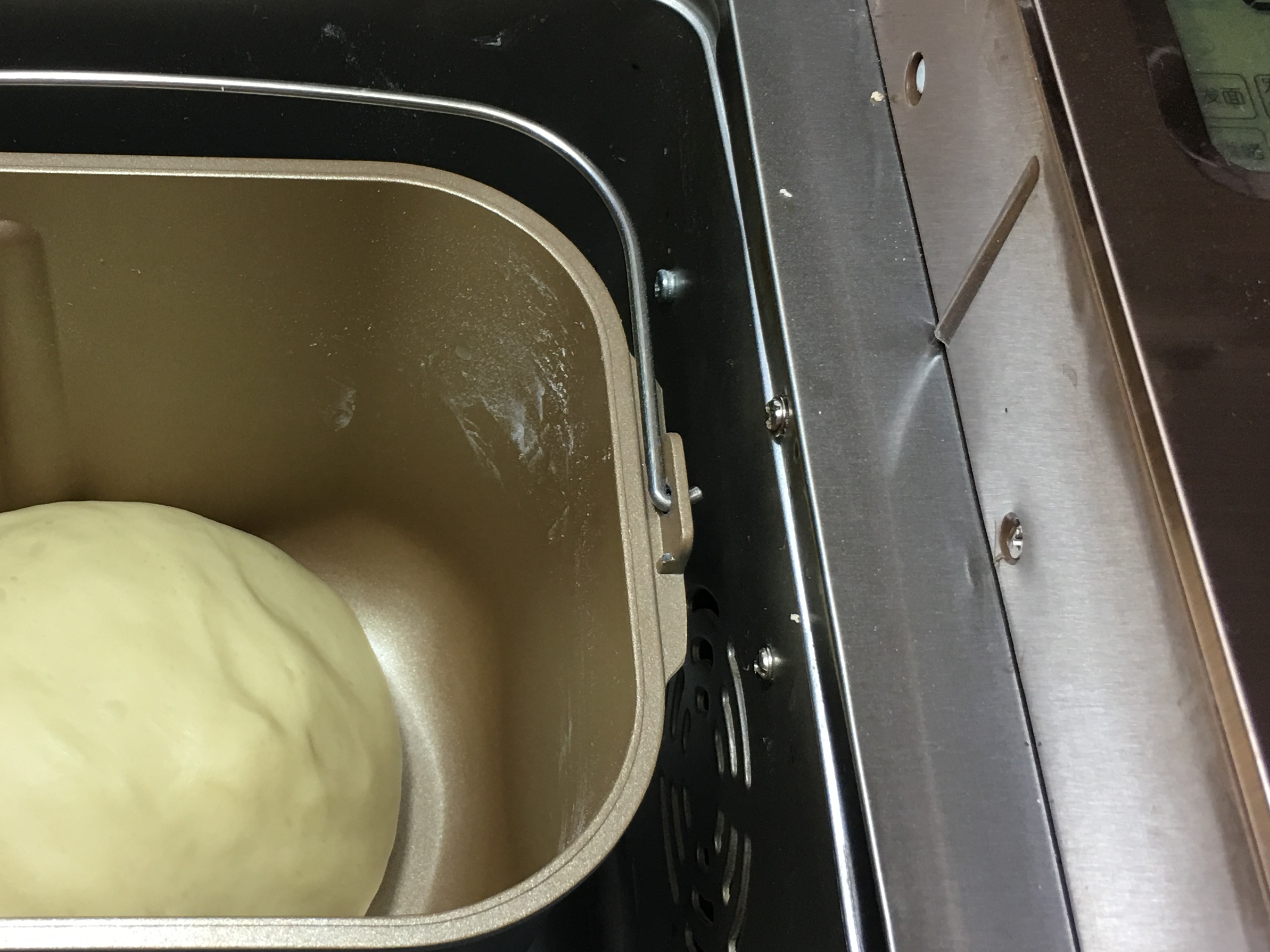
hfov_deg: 38.3
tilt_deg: -57.5
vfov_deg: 29.6
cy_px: 405
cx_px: 386
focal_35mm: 49
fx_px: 1798
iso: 50
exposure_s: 1/33
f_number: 2.2
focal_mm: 4.15
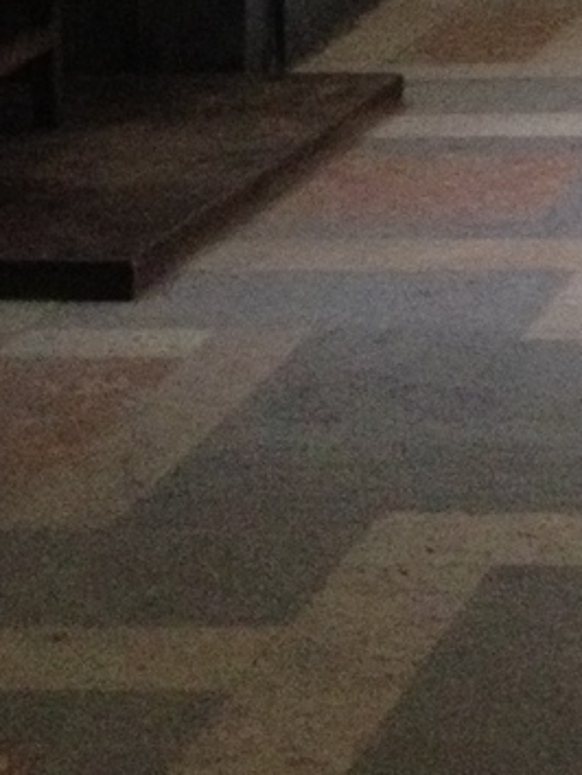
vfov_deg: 11.5
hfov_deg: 8.7
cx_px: 1278
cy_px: -690
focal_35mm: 158
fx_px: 3538
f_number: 2.4
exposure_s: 1/20
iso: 400
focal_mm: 4.28
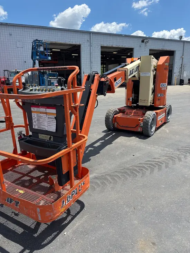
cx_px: 95
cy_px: 126
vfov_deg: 67.3
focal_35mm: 26
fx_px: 190
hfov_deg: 53.1
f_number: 1.6
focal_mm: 5.96
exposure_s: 1/2571
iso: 50
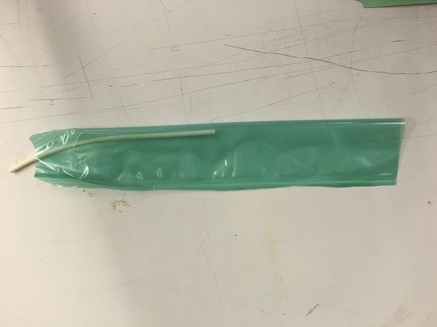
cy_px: 164
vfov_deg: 48.2
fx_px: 366
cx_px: 218
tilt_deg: -84.0
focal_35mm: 29
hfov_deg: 61.7
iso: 80
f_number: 2.2
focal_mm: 4.15
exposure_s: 1/30
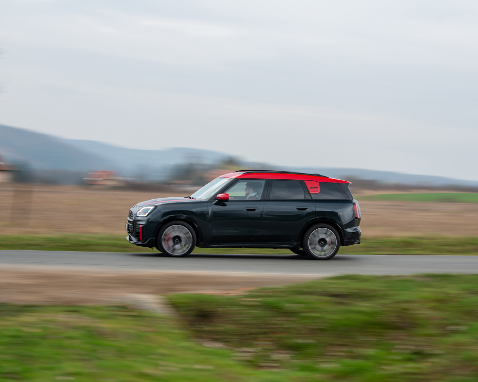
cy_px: 189
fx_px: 1132
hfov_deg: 23.8
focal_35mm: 80
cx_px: 250
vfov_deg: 19.2
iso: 80
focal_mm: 70
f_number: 5
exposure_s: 1/50
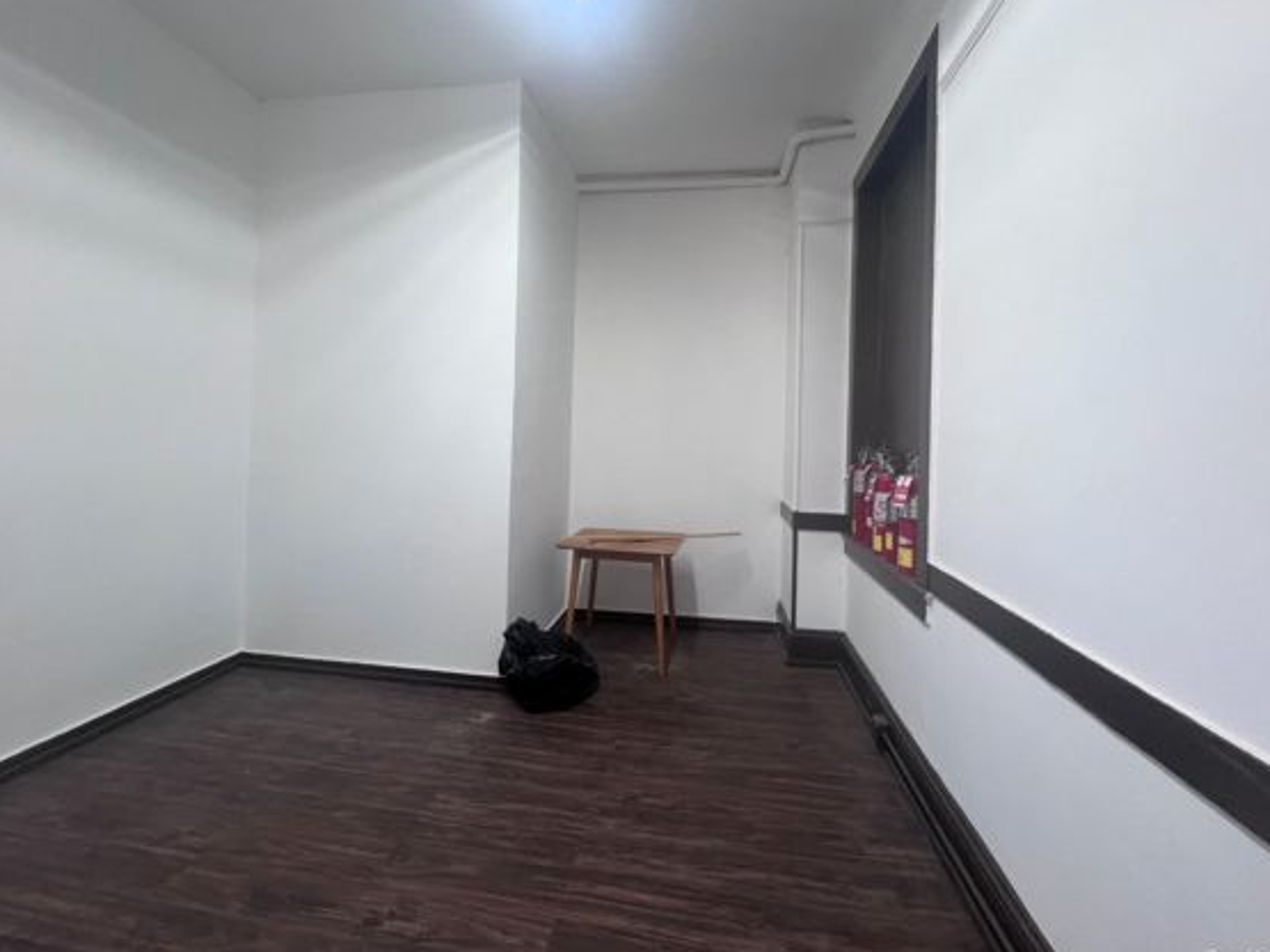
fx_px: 550
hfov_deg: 98.2
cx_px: 616
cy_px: 426
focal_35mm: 15
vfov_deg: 81.5
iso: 80
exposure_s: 1/120
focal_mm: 1.57
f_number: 1.8
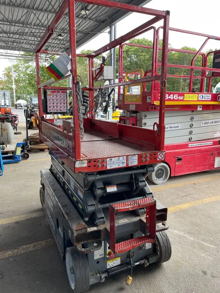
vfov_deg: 67.3
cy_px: 146
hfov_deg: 53.1
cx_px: 110
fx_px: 220
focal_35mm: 26
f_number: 1.6
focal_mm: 4.2
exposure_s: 1/179
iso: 32
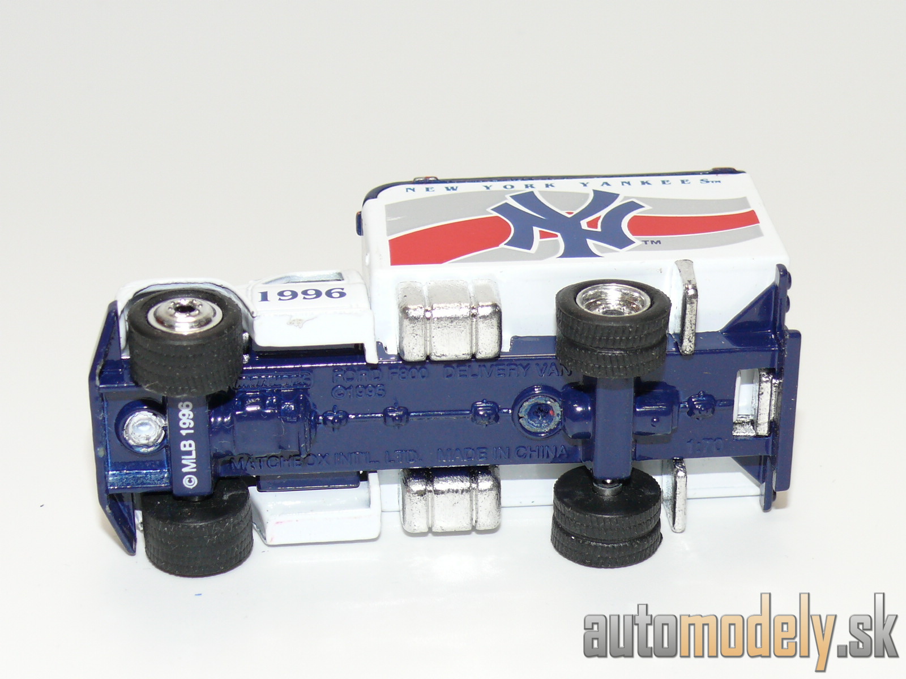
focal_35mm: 87
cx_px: 453
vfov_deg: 17.0
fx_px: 2277
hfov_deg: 22.5
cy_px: 340
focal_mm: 12.3
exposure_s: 1/30
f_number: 4
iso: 100
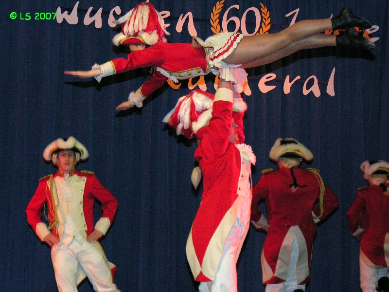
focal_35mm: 94
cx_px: 194
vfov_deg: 15.7
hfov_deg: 20.9
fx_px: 1056
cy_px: 146
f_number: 4
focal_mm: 24
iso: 200
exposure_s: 1/60.1
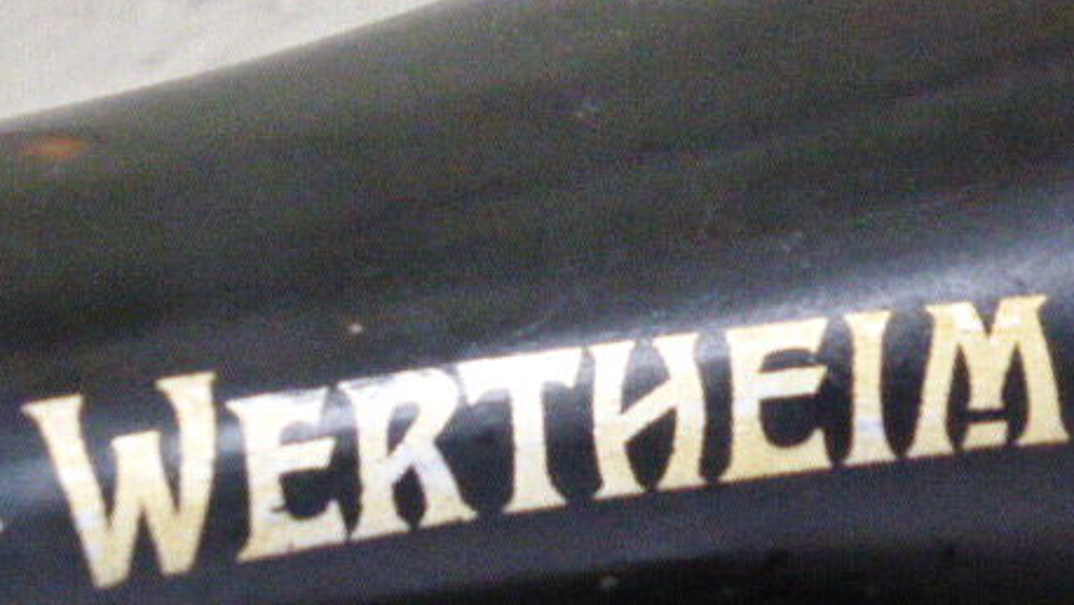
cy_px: 380
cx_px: 558
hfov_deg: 11.9
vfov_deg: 6.7
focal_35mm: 181
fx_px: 5156
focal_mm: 19.4
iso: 2500
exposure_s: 1/80
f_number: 5.3
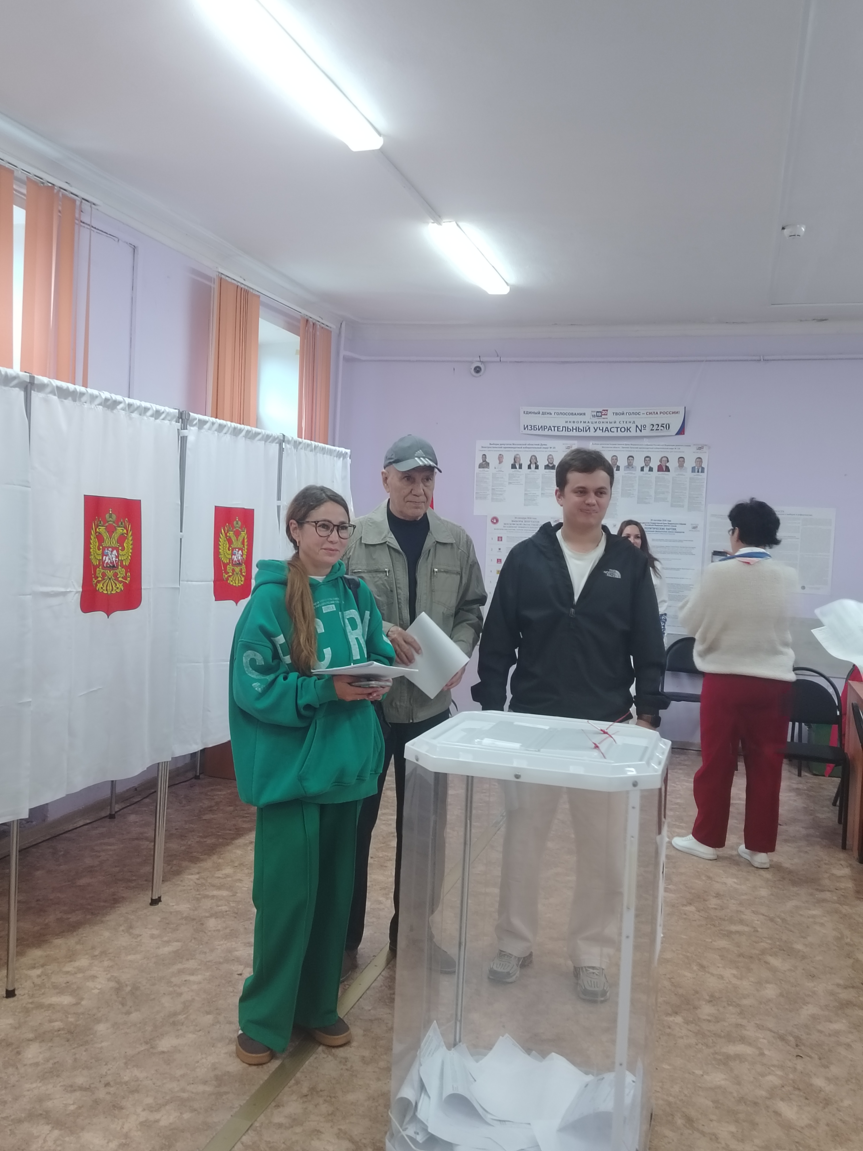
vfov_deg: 60.0
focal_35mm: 30
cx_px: 432
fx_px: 997
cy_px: 576
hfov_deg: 46.8
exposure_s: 1/50
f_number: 1.75
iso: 656
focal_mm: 5.25
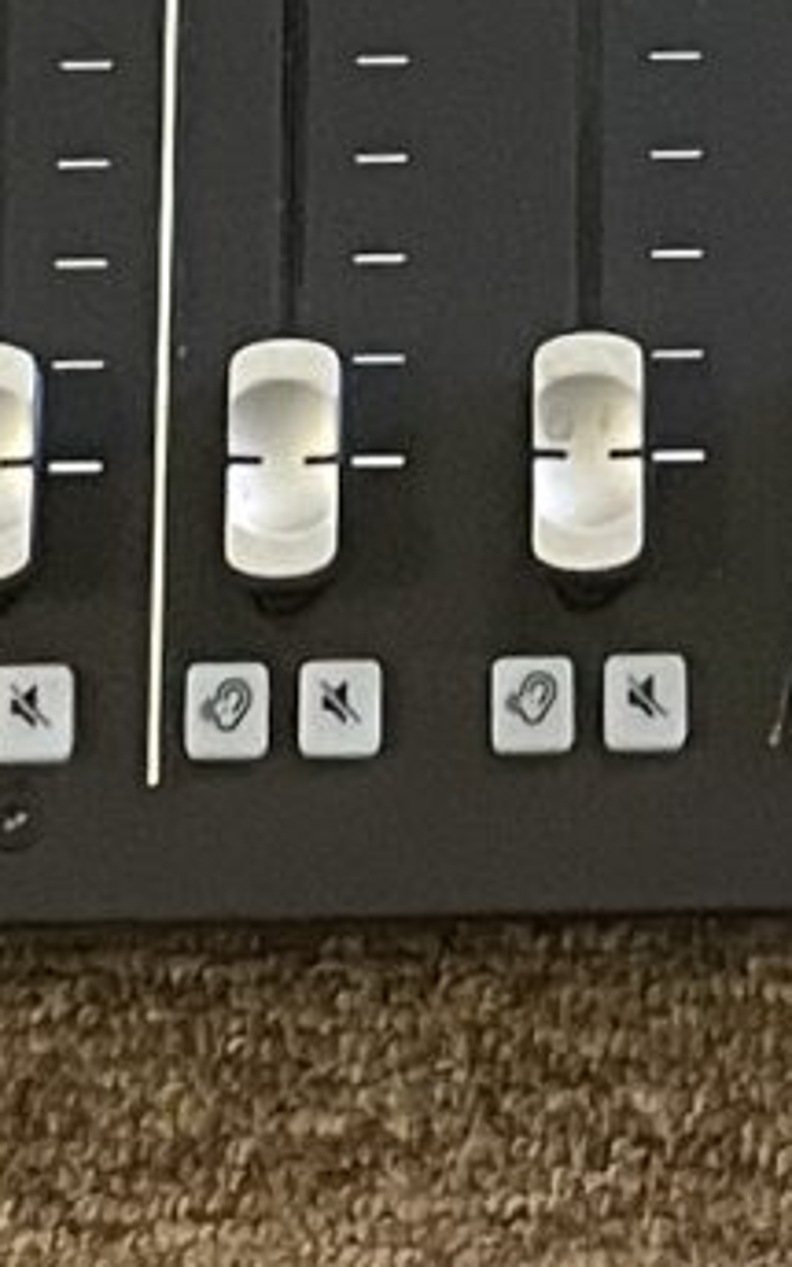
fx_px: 7080
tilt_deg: -56.1
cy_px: -1628
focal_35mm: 205
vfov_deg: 9.3
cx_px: 869
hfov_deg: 6.4
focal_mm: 4.2
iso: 250
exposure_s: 1/60
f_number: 1.6
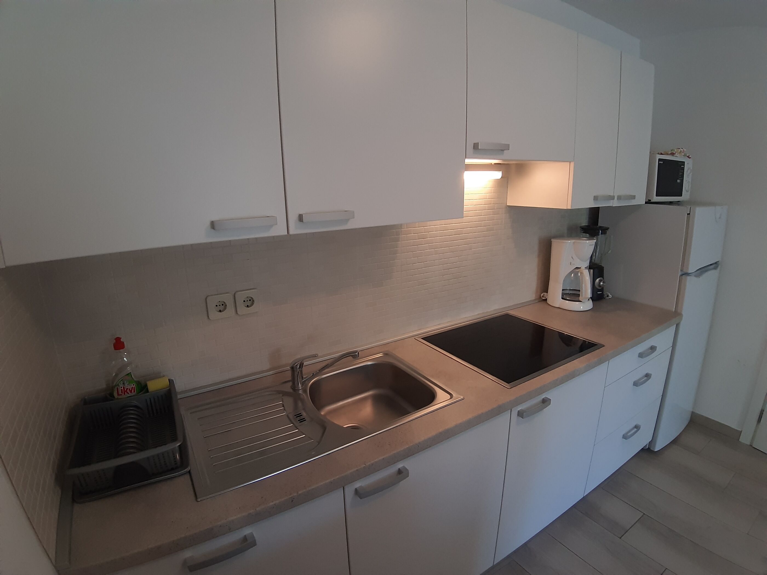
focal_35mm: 18
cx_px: 384
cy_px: 288
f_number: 2.4
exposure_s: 1/50
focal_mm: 1.87
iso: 160
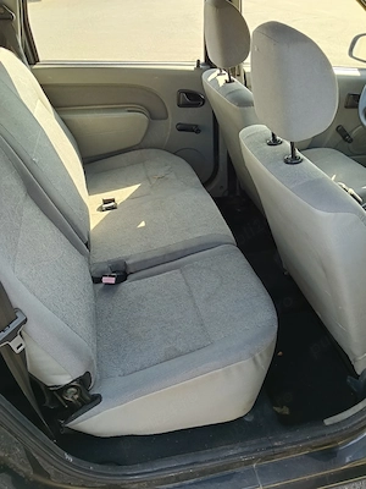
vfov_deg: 65.3
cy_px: 244
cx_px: 183
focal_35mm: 27
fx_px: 381
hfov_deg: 51.4
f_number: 1.8
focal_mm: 3.98
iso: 64
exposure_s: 1/40.2
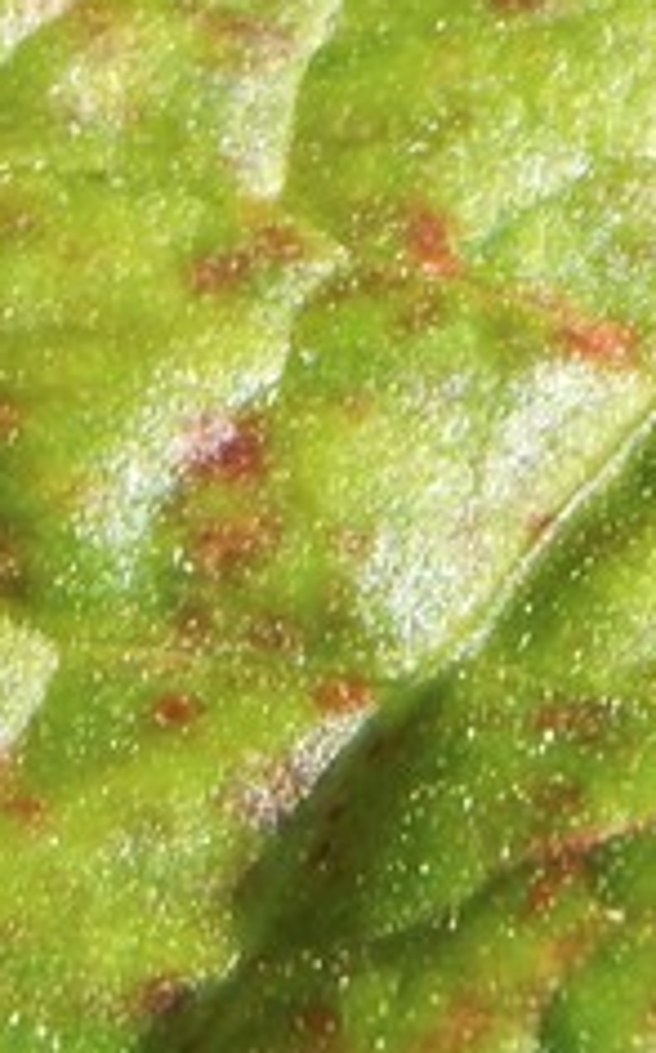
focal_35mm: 614
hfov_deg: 2.1
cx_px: -743
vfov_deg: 3.4
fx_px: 17606
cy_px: 442
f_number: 5.1
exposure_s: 1/320
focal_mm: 28.7
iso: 125
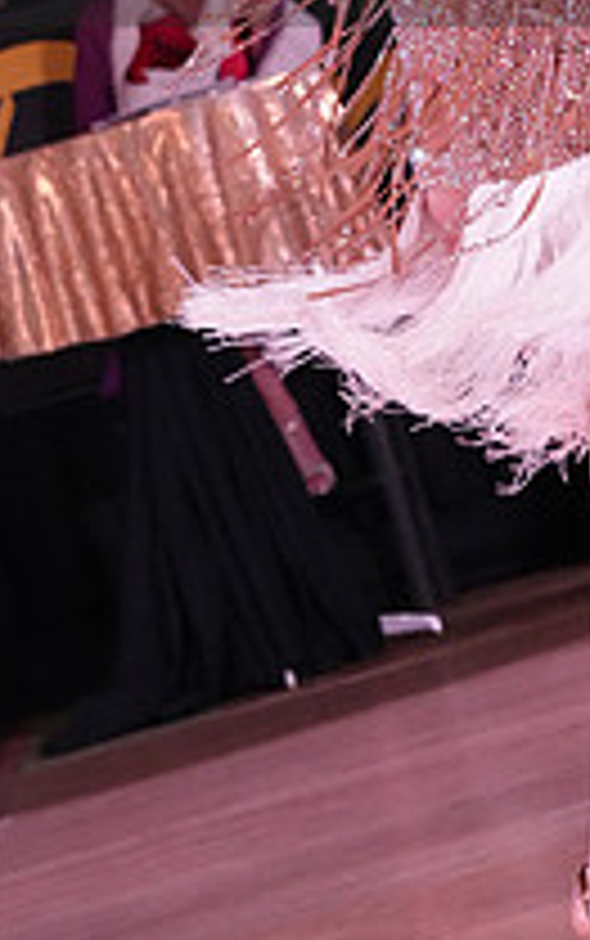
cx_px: 565
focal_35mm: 266
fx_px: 6829
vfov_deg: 7.8
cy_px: -121
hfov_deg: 4.9
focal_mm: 94
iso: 8000
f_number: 7.1
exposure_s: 1/250
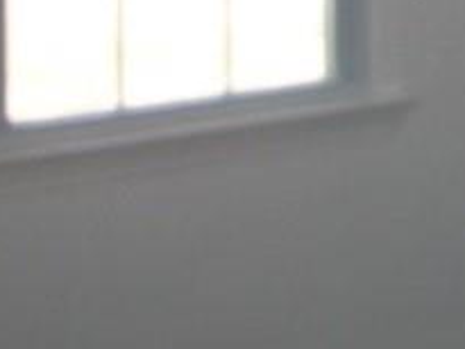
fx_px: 2151
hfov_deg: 11.8
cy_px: -376
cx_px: 717
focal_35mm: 160
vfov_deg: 8.7
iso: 80
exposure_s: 1/80
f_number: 2.9
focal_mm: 5.7
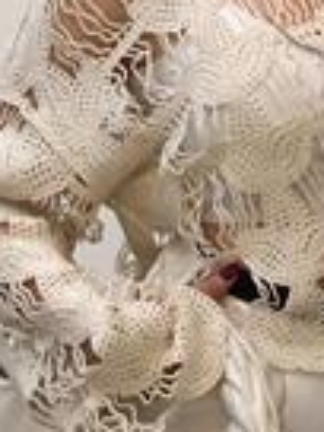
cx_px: 327
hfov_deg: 9.3
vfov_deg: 12.5
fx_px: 1972
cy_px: 91
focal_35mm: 158
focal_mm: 6
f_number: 2
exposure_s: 1/100
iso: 80
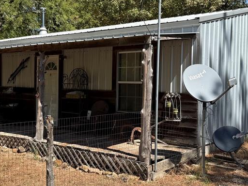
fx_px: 344
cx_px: 89
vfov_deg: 30.3
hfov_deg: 39.3
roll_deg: -1.2
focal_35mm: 48
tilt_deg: -1.2
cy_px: 93
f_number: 1.78
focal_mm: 6.76
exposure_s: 1/2703
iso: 80
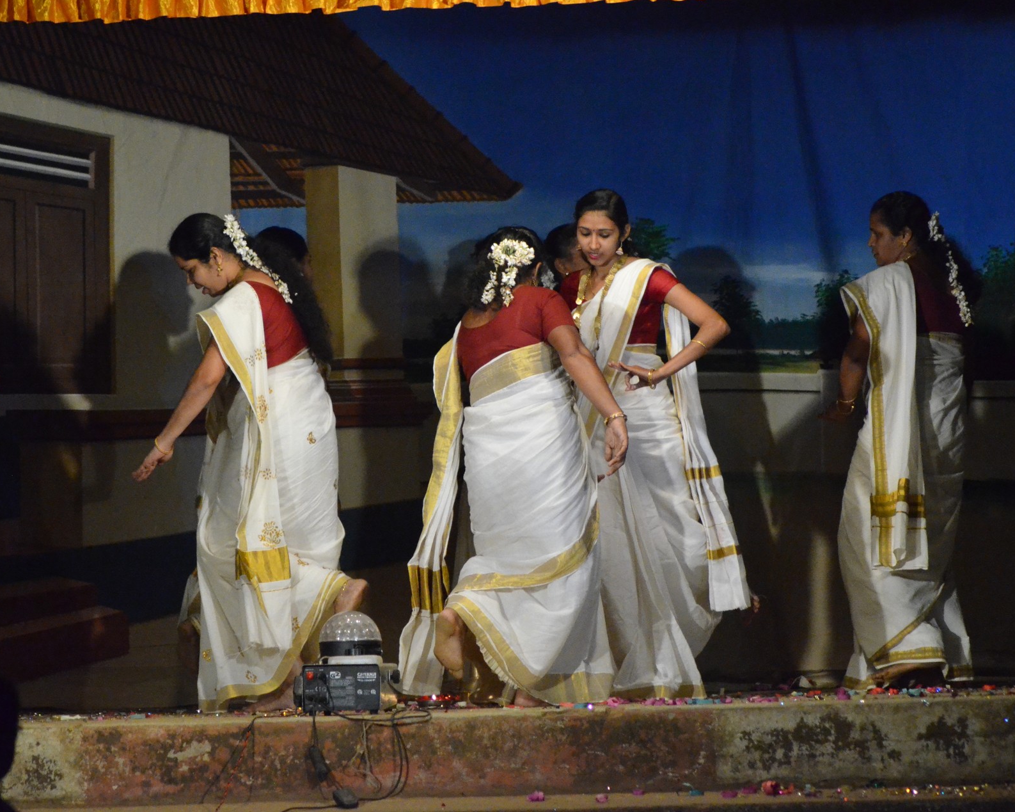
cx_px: 463
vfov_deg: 5.4
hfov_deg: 6.7
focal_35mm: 289
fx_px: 8680
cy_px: 406
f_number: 5
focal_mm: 170
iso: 6400
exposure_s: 1/500
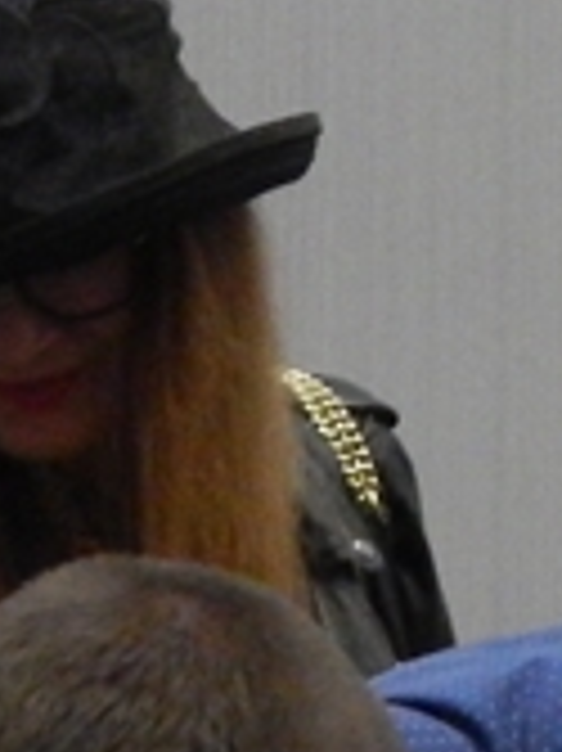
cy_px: 1216
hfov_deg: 5.1
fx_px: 6351
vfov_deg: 6.7
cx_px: 216
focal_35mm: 293
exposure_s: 1/100
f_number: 3.7
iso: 800
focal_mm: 8.6
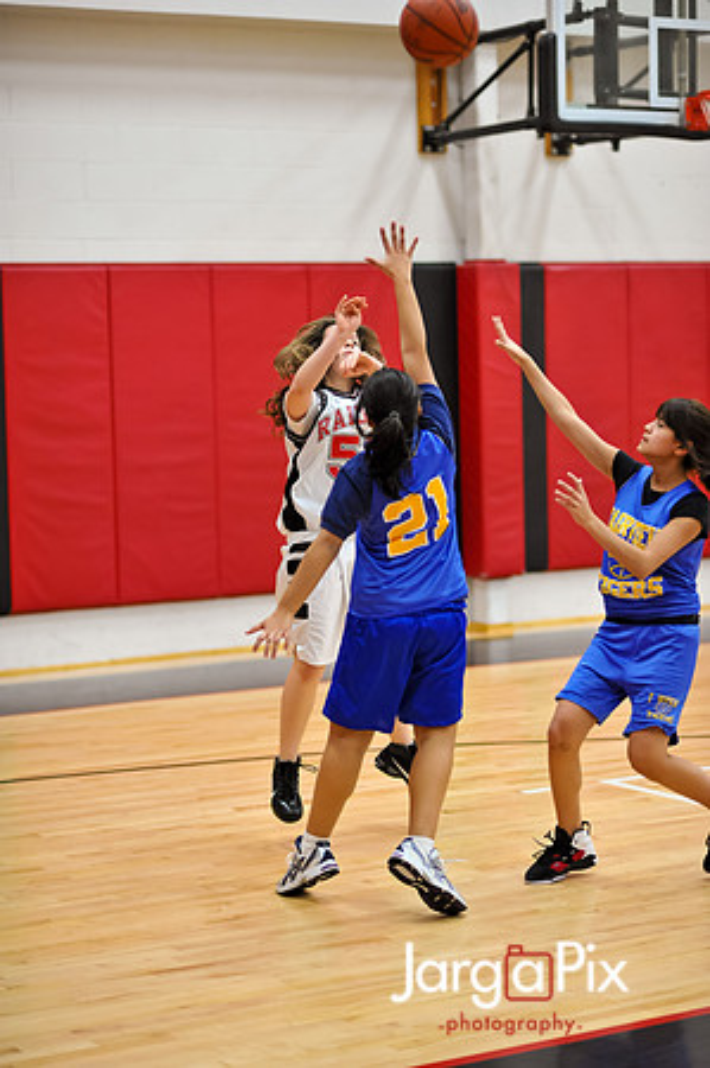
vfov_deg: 23.9
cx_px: 355
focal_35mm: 85
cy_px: 534
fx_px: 2520
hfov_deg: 16.0
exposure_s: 1/500
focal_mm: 85
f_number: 2
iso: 2000
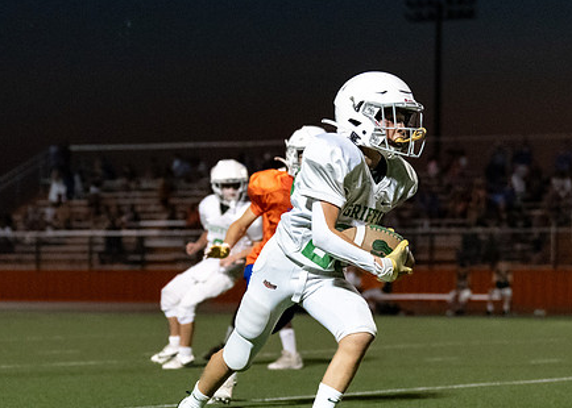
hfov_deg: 10.9
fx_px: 2989
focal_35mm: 184
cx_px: 248
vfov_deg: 7.8
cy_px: 271
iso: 4000
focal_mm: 74
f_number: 2.8
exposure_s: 1/1000
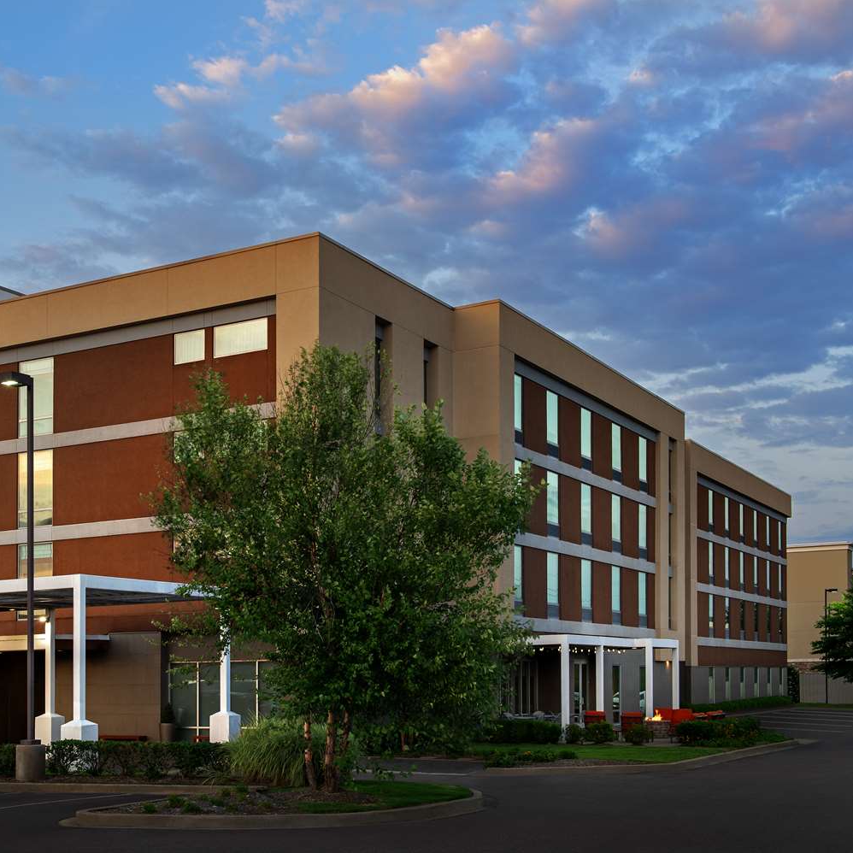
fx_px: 1282
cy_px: 426
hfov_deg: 36.0
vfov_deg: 36.8
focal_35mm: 46
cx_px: 215
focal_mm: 36
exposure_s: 1/8
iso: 50
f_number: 11
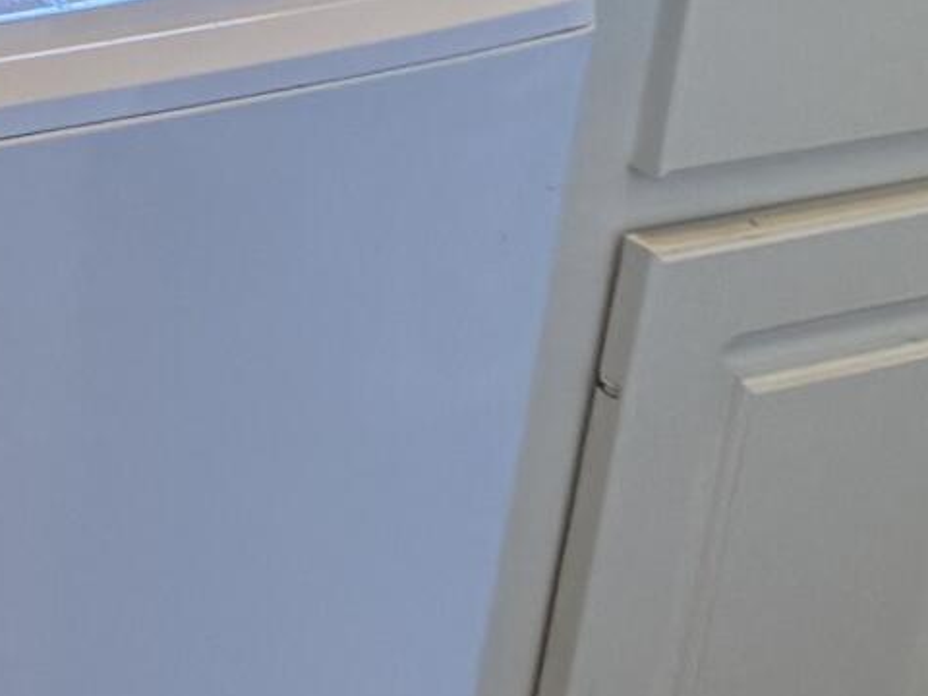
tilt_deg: -17.0
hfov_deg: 12.0
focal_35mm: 150
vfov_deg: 9.3
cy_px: -673
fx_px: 4021
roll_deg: -4.6
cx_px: -808
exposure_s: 1/60
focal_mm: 6.76
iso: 160
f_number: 1.78
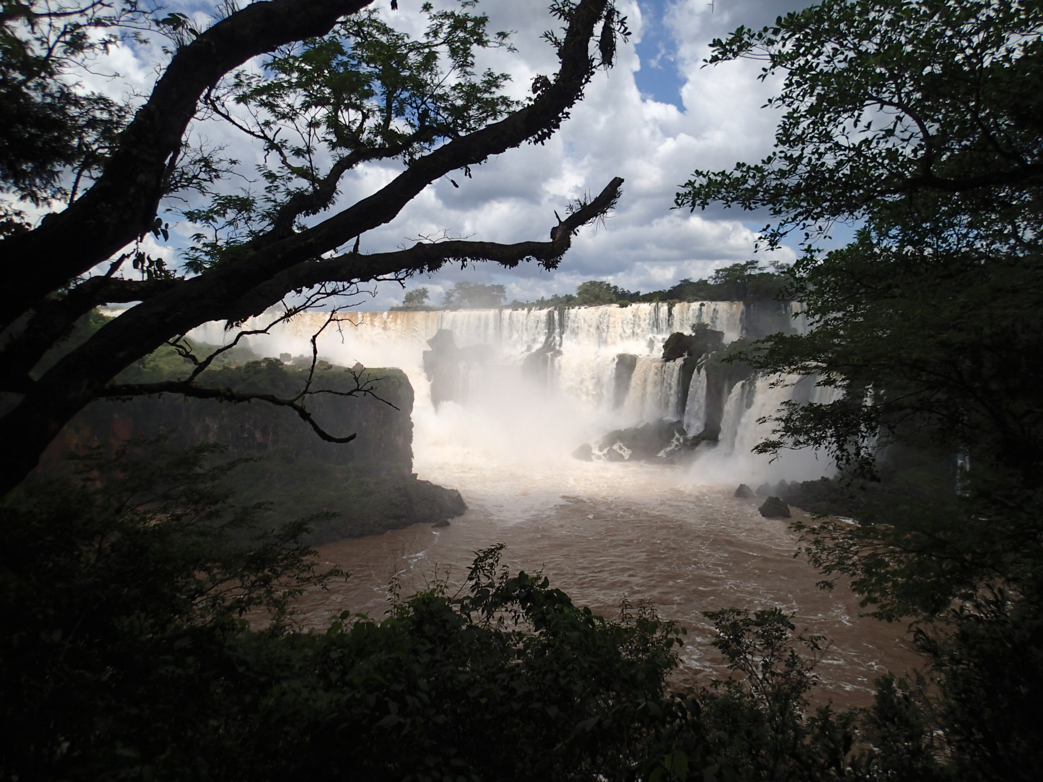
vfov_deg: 54.9
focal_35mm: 25
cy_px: 391
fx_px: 753
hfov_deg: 69.4
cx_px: 522
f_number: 5.6
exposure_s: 1/640
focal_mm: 4.5
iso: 100
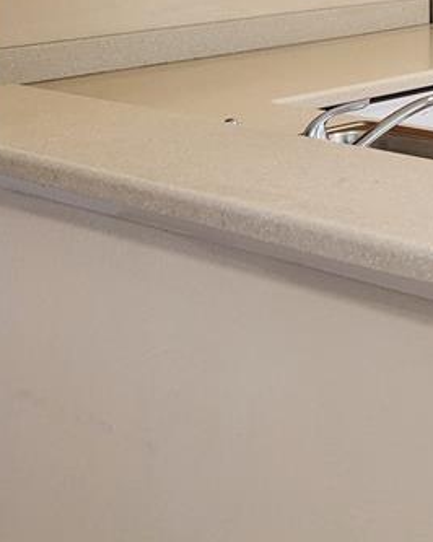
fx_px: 1299
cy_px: -83
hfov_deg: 17.2
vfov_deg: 22.0
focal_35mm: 81
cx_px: 640
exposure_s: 1/120
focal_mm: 6.4
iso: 320
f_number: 1.8
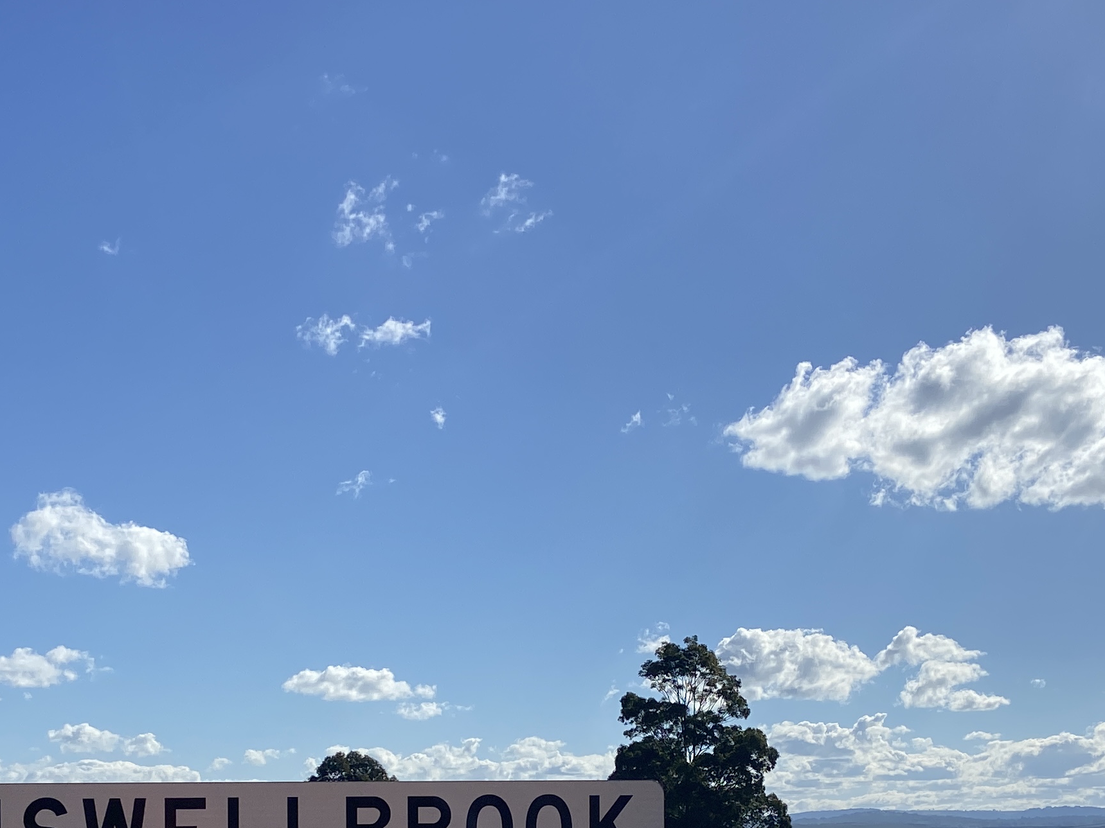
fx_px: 1947
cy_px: 809
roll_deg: +1.0
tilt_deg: +0.7
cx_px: 544
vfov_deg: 23.1
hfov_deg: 31.7
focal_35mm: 61
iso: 32
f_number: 1.8
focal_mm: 4.25
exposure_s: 1/6410
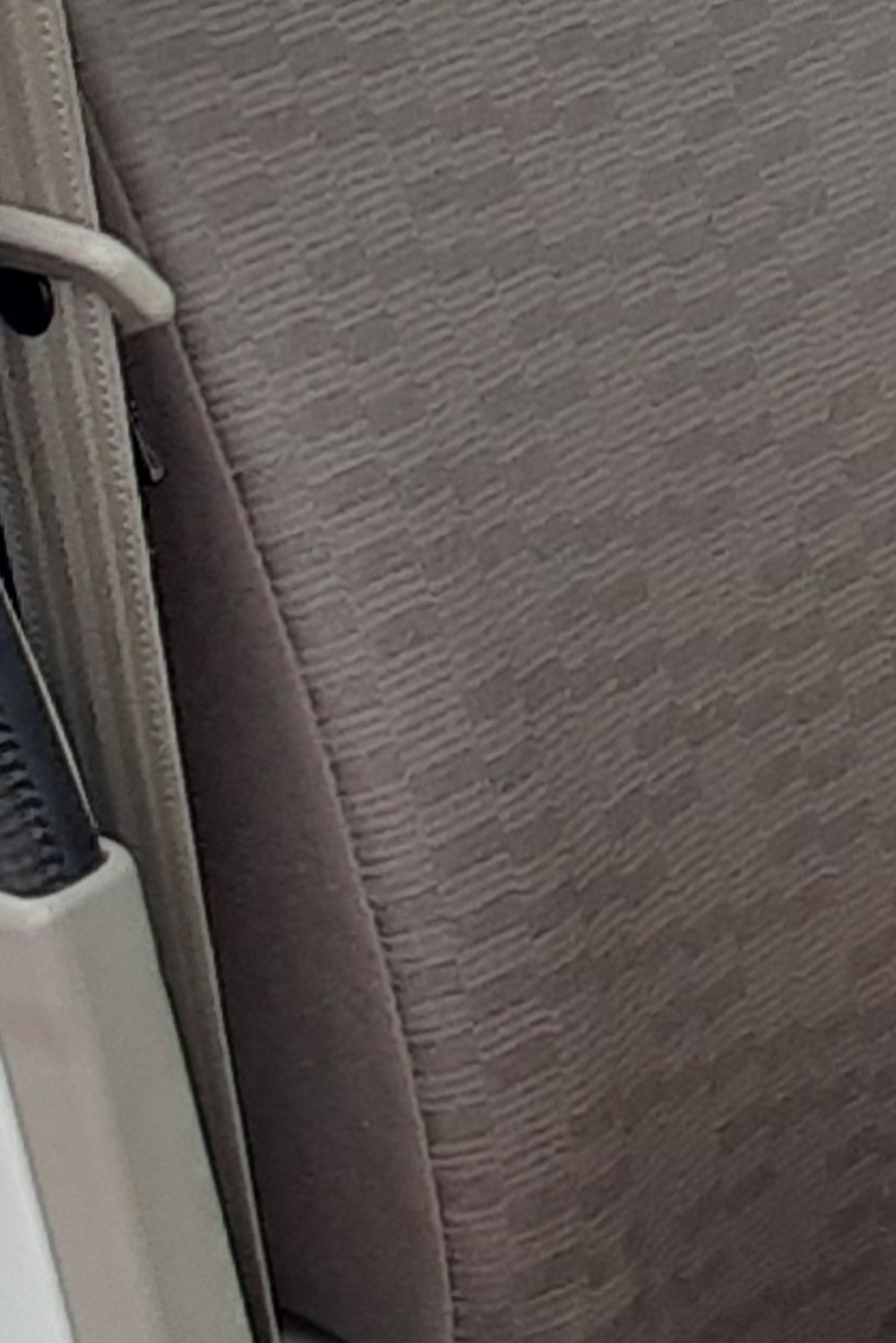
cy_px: 75
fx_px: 5447
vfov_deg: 13.9
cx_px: 1523
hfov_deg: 9.1
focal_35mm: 146
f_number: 1.9
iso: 40
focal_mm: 2.91
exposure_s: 1/467
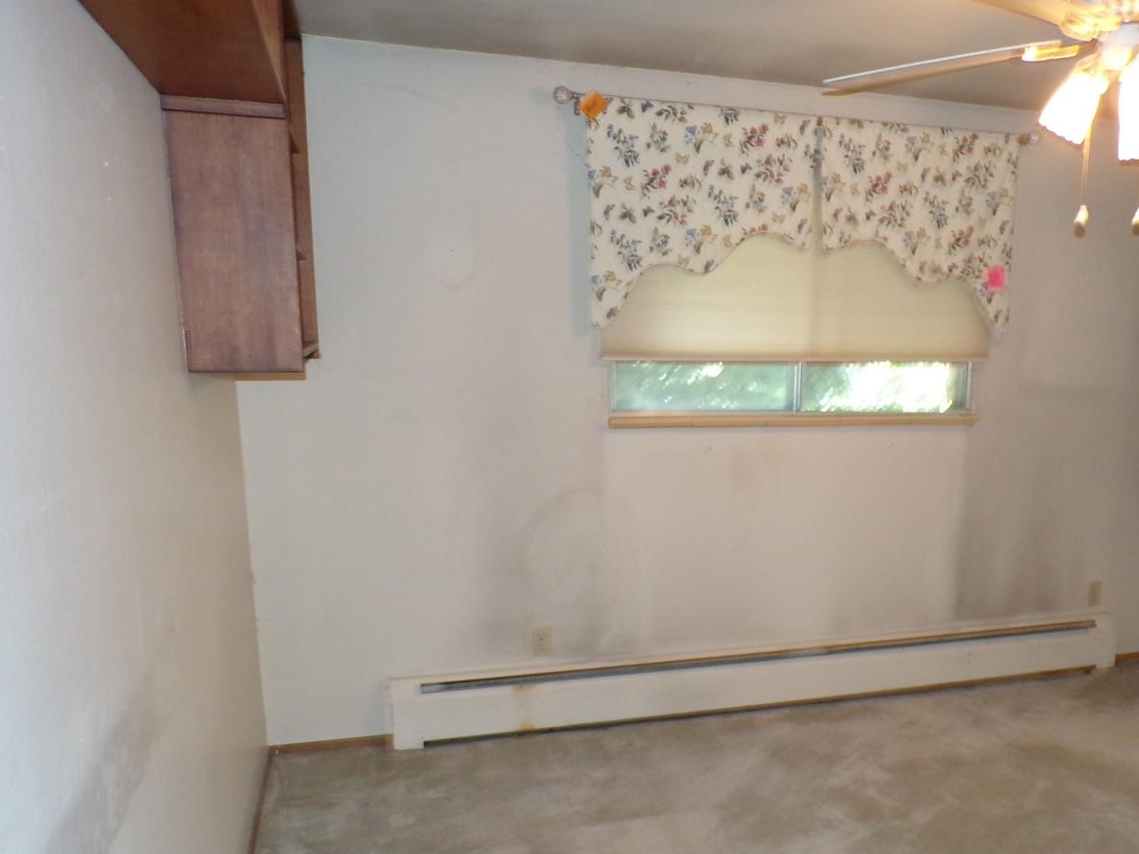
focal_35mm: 32
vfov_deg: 43.8
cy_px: 537
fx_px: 1053
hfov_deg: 56.0
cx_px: 731
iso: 400
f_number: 3
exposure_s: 1/17
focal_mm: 4.3
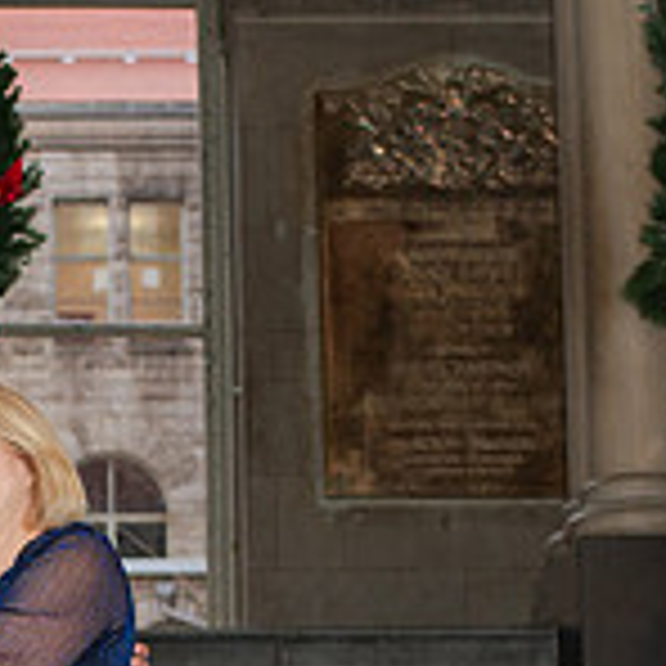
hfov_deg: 11.2
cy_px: 816
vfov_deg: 11.2
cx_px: -125
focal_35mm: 153
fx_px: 3330
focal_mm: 35
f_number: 3.5
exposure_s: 1/200
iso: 1000
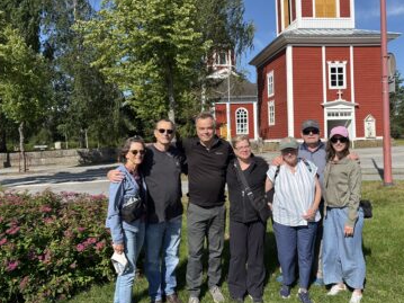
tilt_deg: -0.2
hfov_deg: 61.7
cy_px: 144
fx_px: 338
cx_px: 209
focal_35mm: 29
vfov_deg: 48.2
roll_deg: +3.0
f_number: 1.6
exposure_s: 1/3448
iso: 50
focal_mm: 5.96
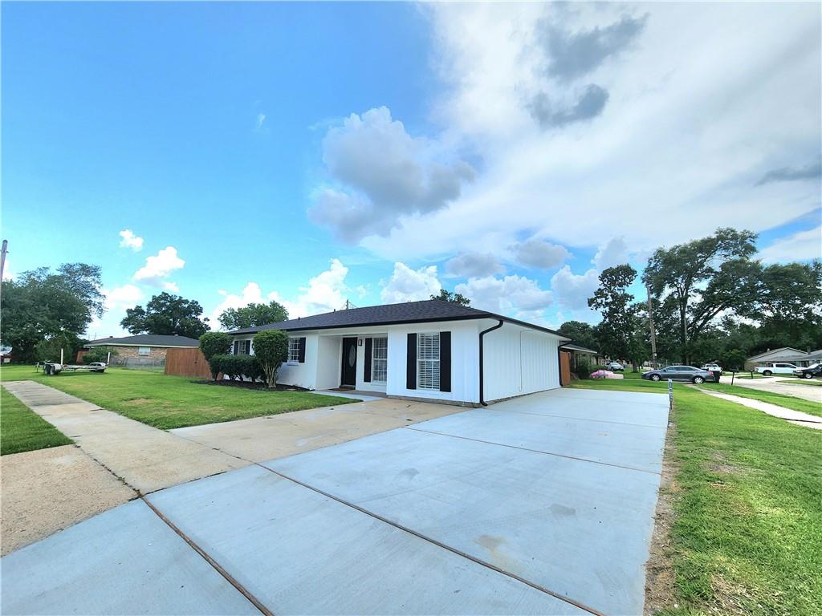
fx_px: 309
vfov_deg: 89.9
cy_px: 308
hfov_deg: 106.2
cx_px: 411
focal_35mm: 13
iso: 50
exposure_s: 1/2500
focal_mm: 2.2
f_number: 2.2
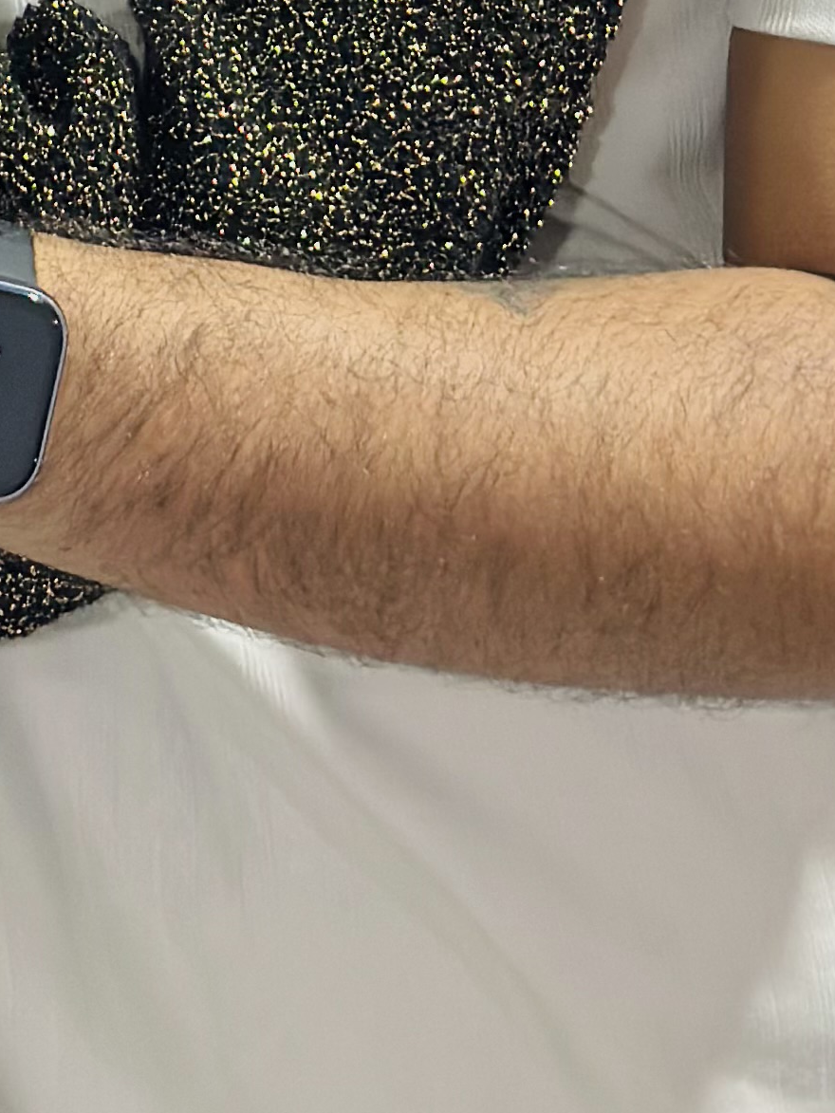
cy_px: -581
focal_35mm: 165
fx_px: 5306
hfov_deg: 8.9
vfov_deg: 11.5
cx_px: -269
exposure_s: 1/40
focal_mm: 6.86
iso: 400
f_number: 1.78
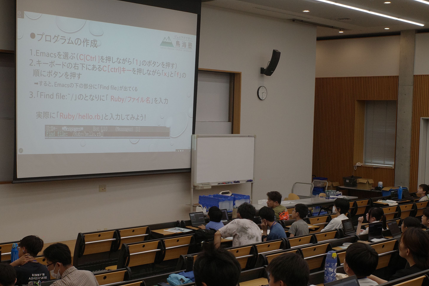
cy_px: 164
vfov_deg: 23.4
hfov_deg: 34.5
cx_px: 208
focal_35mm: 58
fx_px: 691
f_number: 5
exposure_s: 1/80
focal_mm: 18.3
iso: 500
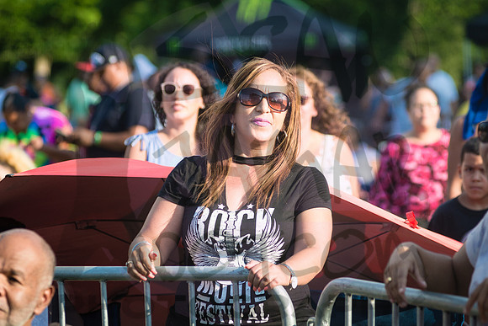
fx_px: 2676
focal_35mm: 197
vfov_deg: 7.0
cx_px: 244
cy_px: 163
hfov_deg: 10.4
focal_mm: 155
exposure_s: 1/2000
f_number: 4.5
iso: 500
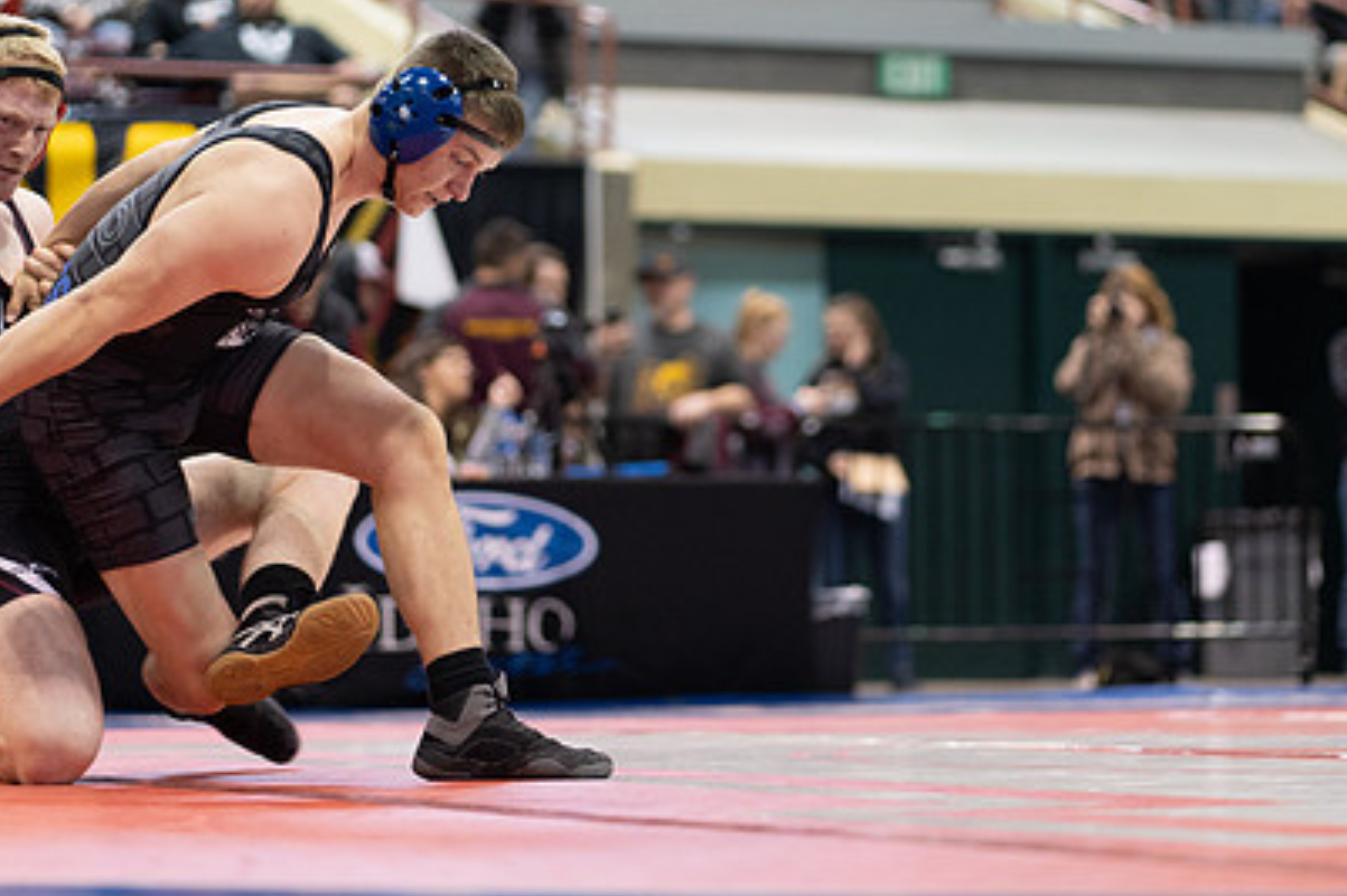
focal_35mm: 123
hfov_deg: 16.7
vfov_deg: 11.1
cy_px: 280
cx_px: 746
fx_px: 4600
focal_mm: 85
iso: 2000
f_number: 1.8
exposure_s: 1/500
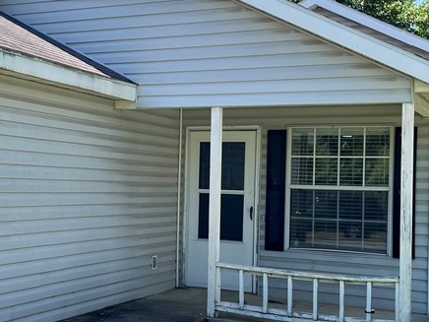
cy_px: 168
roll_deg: -0.8
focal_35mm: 61
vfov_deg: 24.0
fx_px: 756
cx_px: 129
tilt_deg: +0.2
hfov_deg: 31.3
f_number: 1.6
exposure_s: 1/1715
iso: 32
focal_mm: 4.2
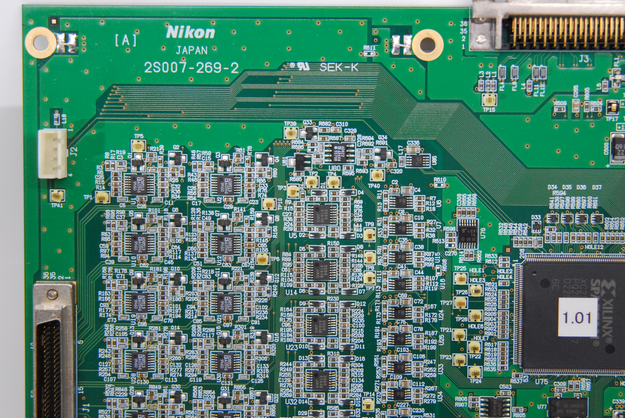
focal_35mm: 88
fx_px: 1530
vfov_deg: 15.6
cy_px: 206
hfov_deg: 23.1
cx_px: 321
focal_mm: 56
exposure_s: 1/125
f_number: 3.8
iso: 800
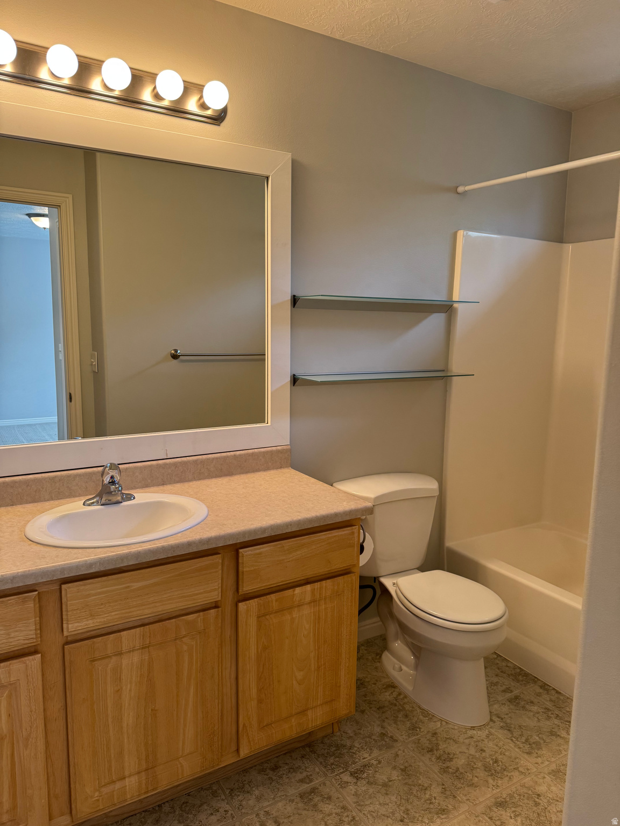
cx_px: 310
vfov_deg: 71.6
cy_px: 413
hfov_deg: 56.8
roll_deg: -0.6
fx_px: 573
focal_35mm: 24
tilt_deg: -8.5
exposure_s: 1/120
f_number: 1.78
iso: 200
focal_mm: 6.76
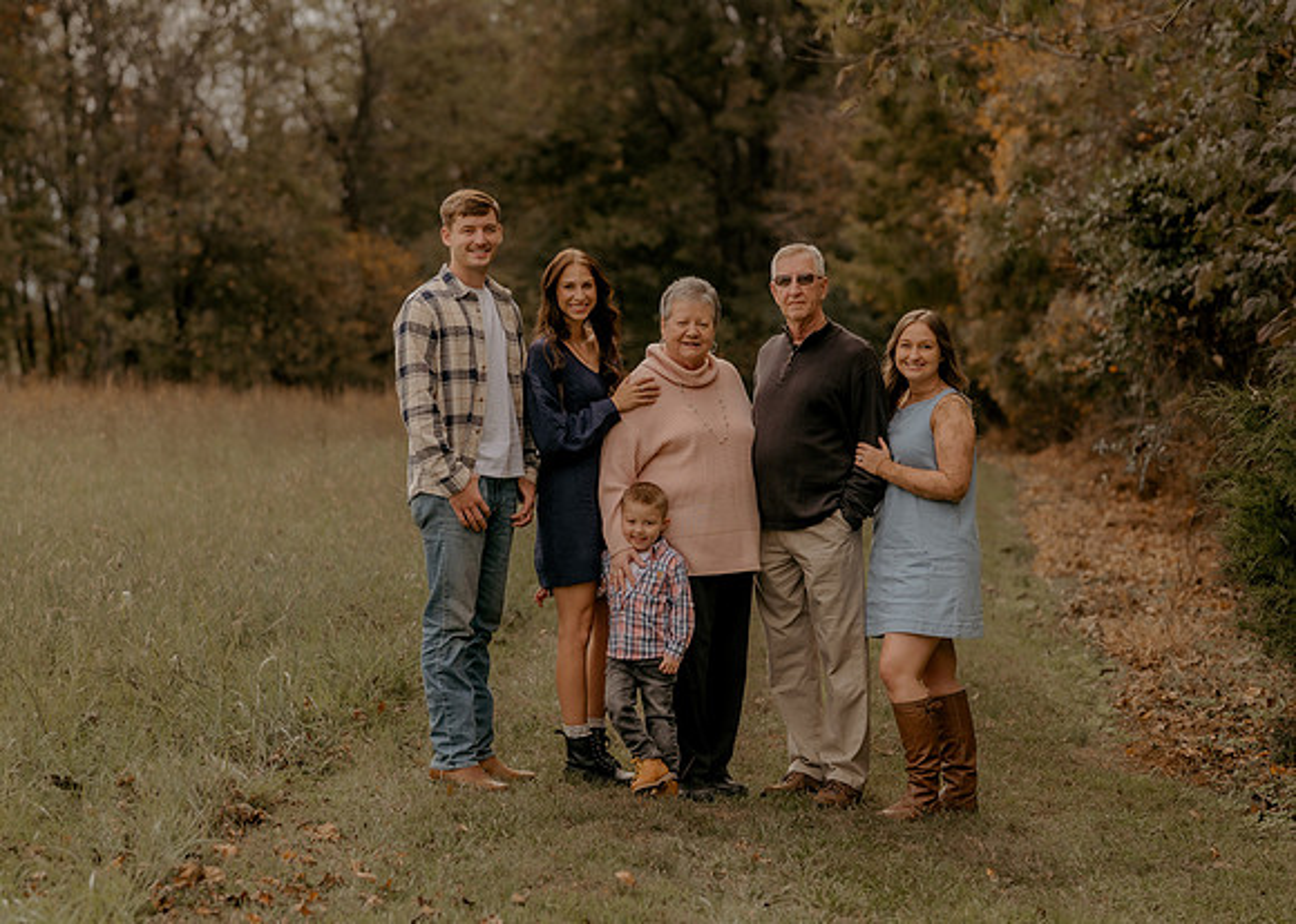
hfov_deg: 20.5
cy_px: 438
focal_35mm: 97
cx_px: 540
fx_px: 3585
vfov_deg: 14.7
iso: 125
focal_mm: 85
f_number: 2.8
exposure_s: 1/800
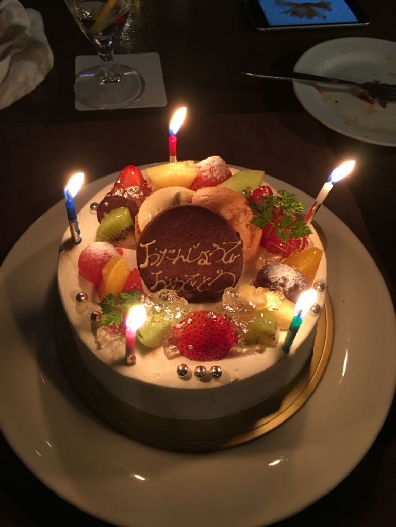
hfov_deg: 48.2
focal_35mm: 29
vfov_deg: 61.7
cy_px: 264
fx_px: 442
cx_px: 198
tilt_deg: -55.6
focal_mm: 4.15
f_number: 2.2
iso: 125
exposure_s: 1/30
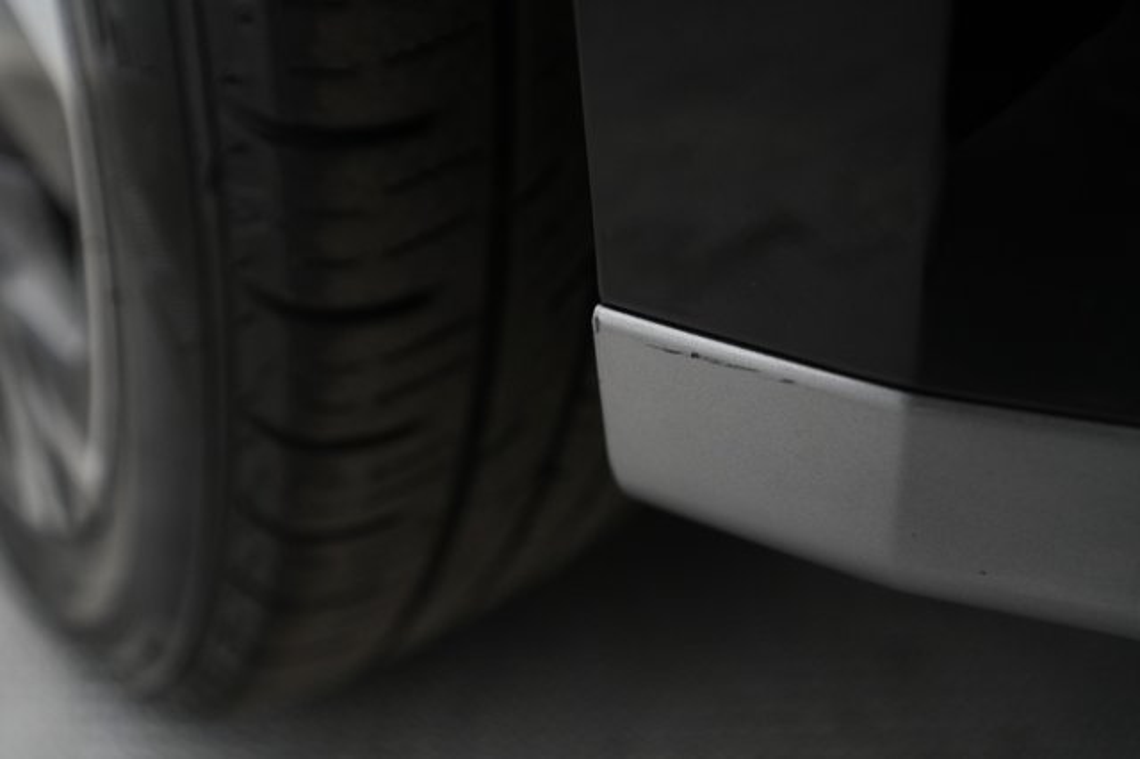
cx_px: 570
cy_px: 380
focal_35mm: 28
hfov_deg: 65.5
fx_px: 886
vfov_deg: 46.4
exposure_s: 1/80
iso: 2500
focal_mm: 28
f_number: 4.5
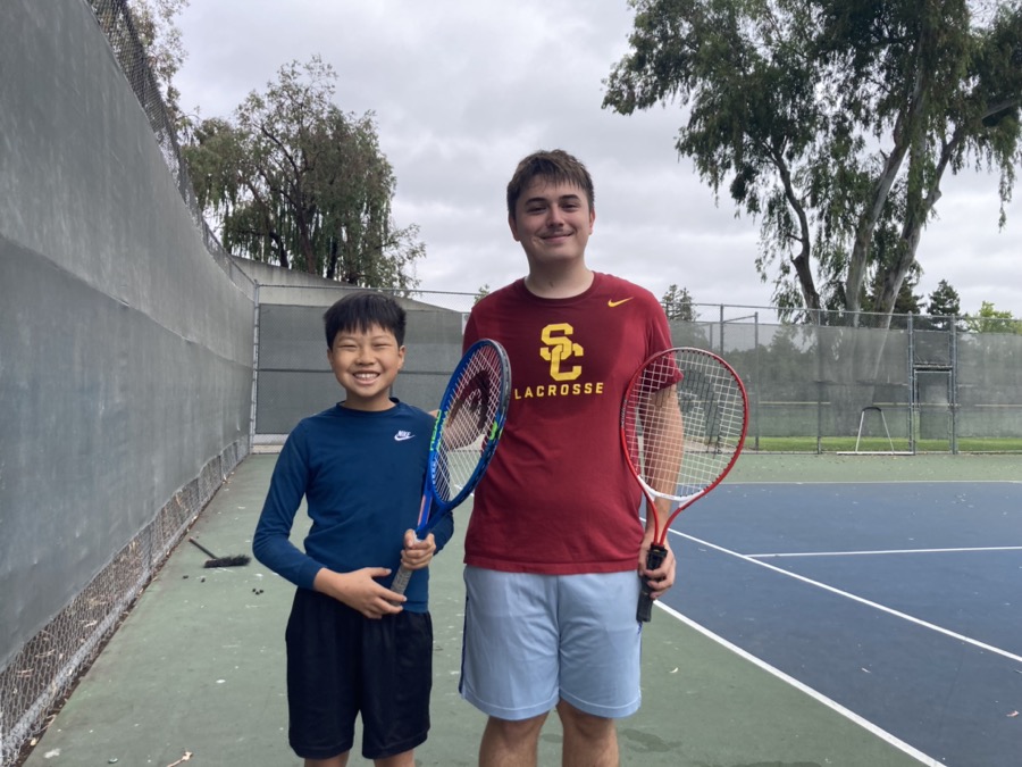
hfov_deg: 63.4
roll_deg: -0.7
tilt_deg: +0.5
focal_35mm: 28
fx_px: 827
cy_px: 384
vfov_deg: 49.7
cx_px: 511
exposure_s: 1/1104
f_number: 1.8
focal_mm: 3.99
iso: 20
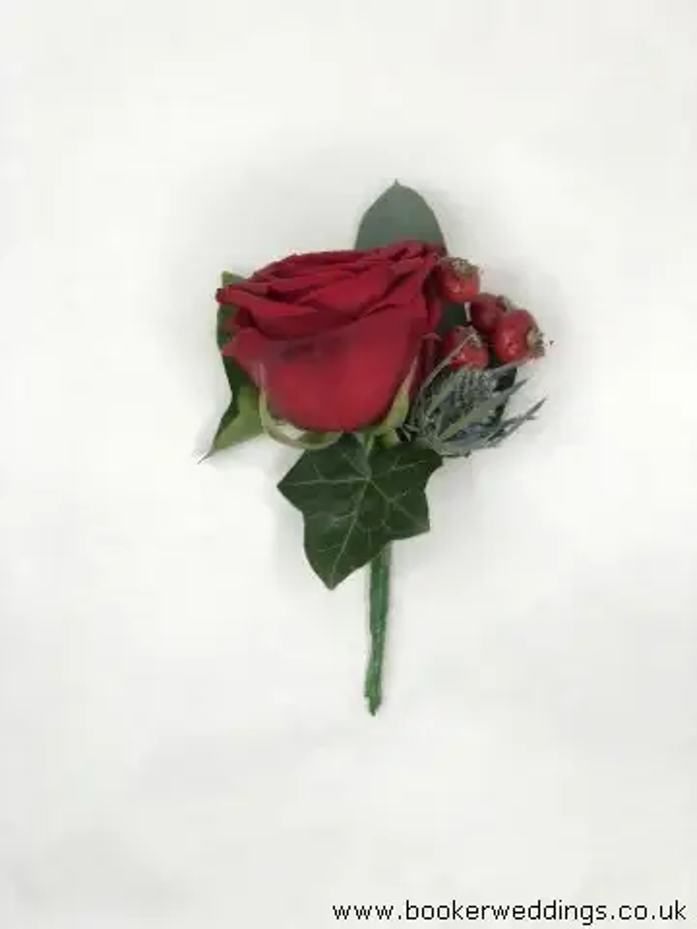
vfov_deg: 36.8
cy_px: 464
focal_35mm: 52
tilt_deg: -69.4
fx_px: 1396
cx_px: 348
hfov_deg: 28.0
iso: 20
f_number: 2.4
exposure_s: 1/100
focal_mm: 6
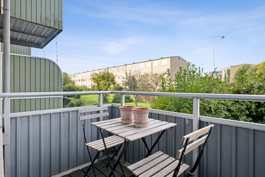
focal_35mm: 19
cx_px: 132
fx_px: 140
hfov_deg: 86.9
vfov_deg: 64.6
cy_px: 88
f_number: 6.3
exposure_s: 1/80
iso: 160
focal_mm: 19
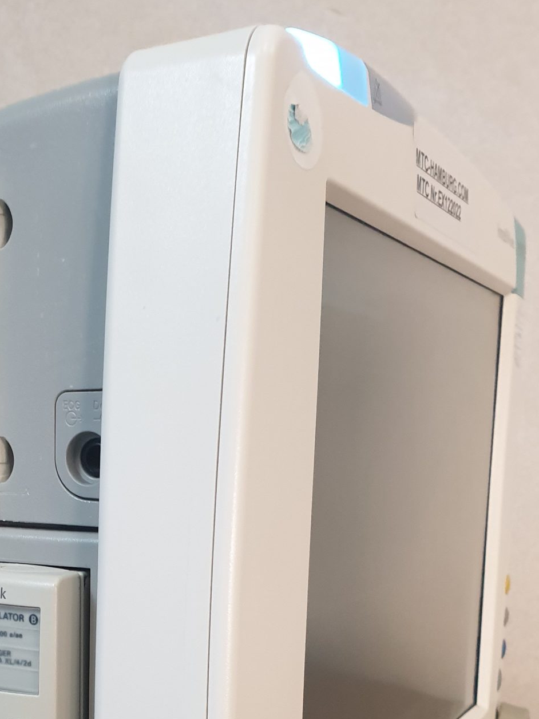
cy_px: 639
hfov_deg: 27.1
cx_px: 118
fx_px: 1100
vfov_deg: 34.3
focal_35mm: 53
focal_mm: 4.3
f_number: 2.4
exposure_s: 1/50
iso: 320
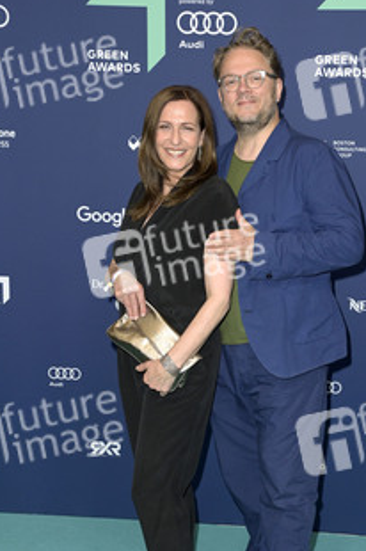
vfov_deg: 32.3
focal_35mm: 62
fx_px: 948
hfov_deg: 21.8
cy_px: 345
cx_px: 226
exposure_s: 1/250
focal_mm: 48
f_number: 6.3
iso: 800
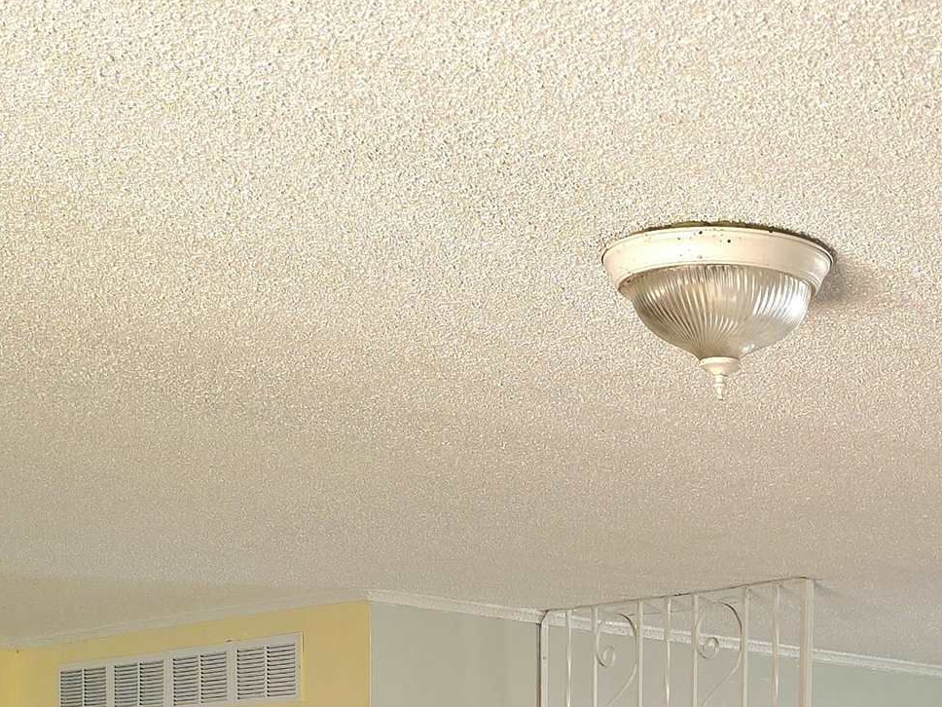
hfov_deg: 26.0
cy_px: 1010
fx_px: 1987
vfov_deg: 18.3
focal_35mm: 73
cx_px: 815
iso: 200
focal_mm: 6.3
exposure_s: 1/60.2
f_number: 1.7
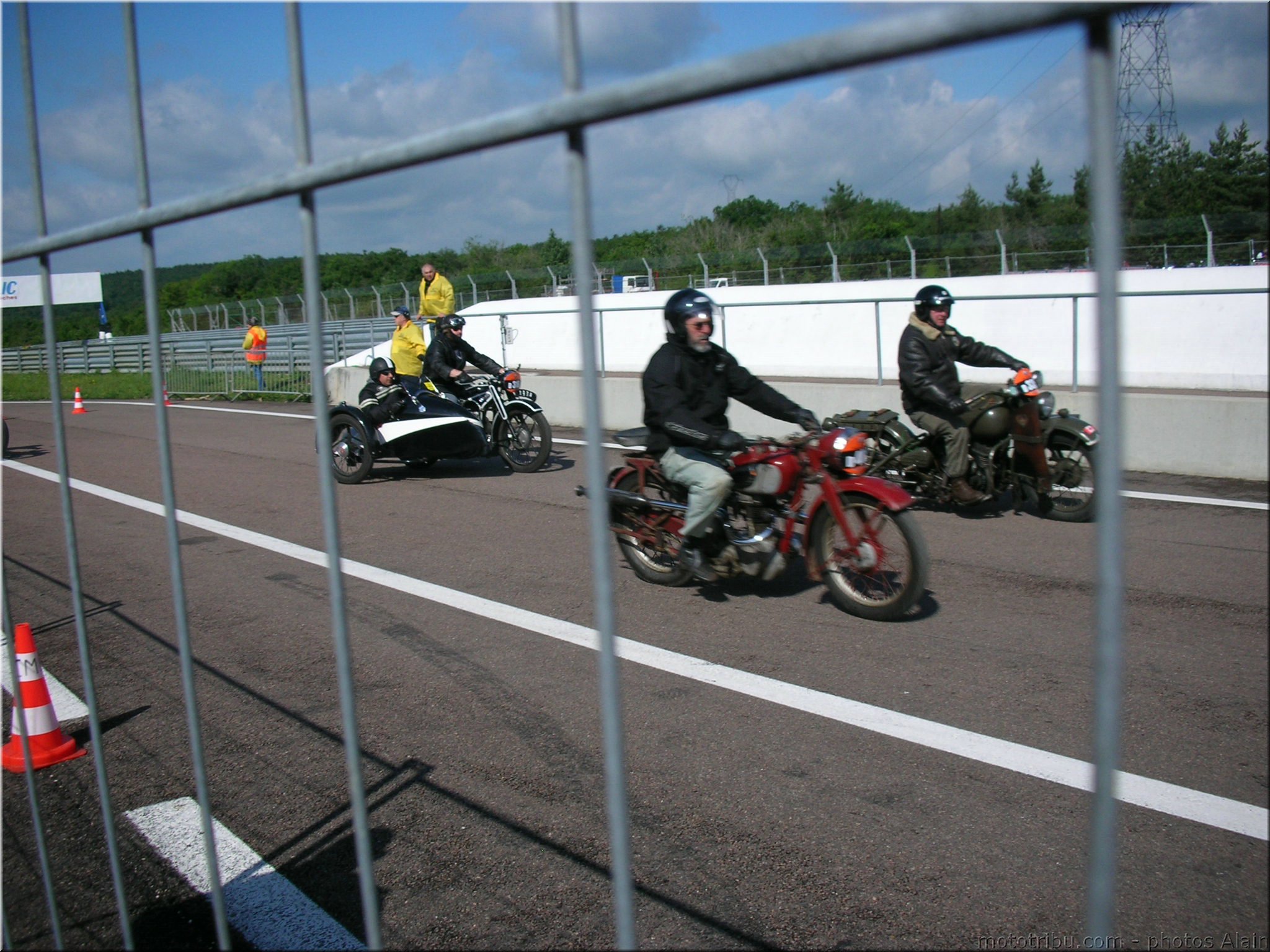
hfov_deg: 52.6
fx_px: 1284
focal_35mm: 35
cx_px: 635
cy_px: 476
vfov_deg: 40.7
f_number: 8.5
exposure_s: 1/165
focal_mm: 5.8
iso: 50
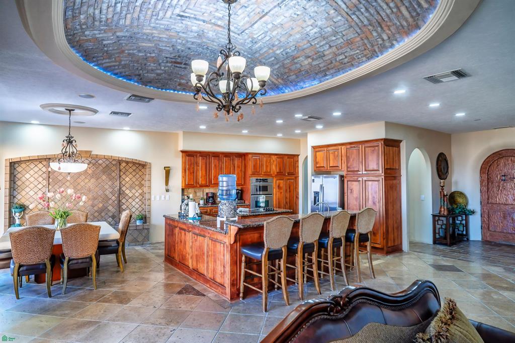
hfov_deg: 84.0
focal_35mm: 20
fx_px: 286
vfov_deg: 61.9
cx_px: 258
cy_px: 172
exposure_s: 1/50
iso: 400
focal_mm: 20
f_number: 6.3
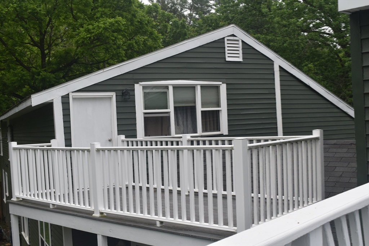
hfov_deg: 46.4
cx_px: 184
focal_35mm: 42
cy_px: 123
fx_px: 431
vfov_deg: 31.9
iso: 250
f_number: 8
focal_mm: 28
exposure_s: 1/250
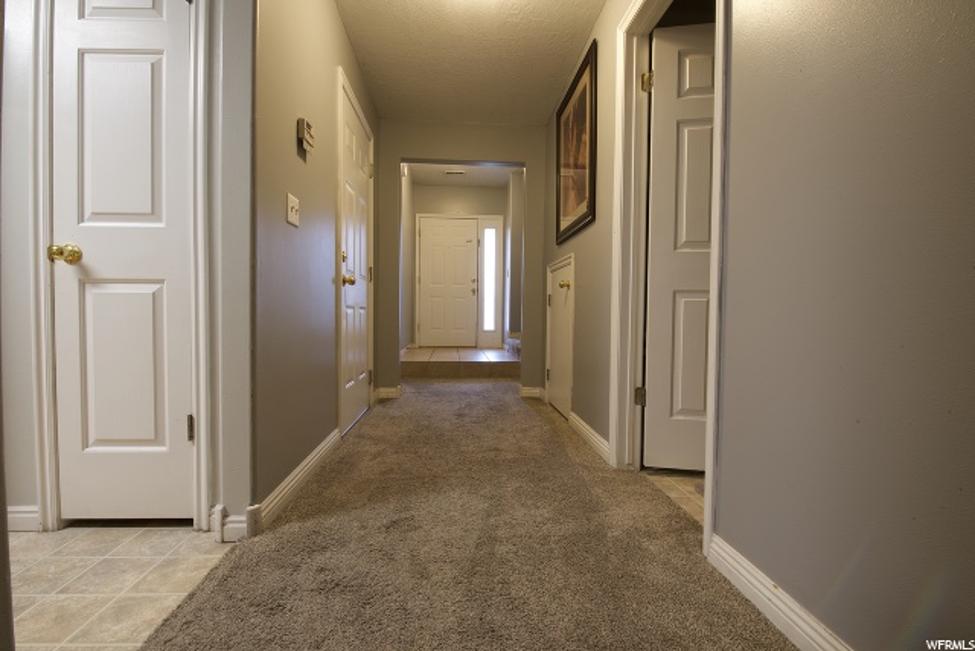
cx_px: 488
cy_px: 326
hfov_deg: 100.4
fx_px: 406
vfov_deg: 77.4
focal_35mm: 15
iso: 200
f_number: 22
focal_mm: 15
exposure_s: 4
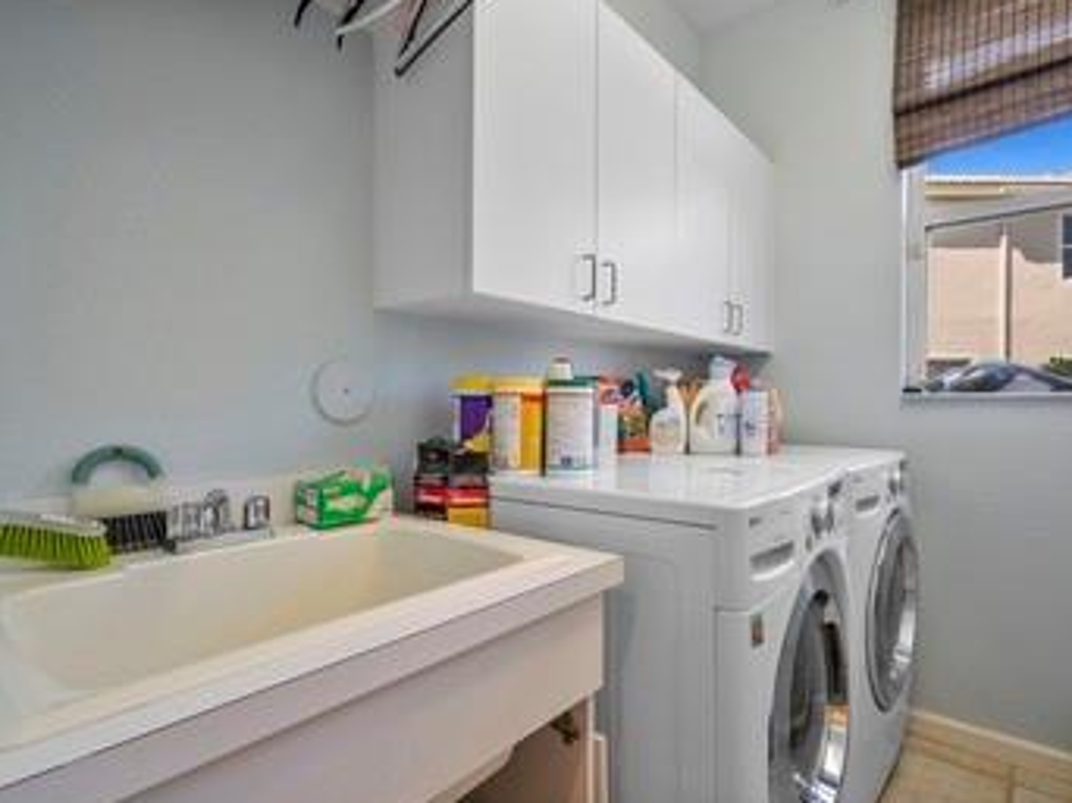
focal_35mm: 18
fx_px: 557
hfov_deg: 87.7
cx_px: 574
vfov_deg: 71.5
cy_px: 405
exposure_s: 1/10
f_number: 8
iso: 200
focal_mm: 16
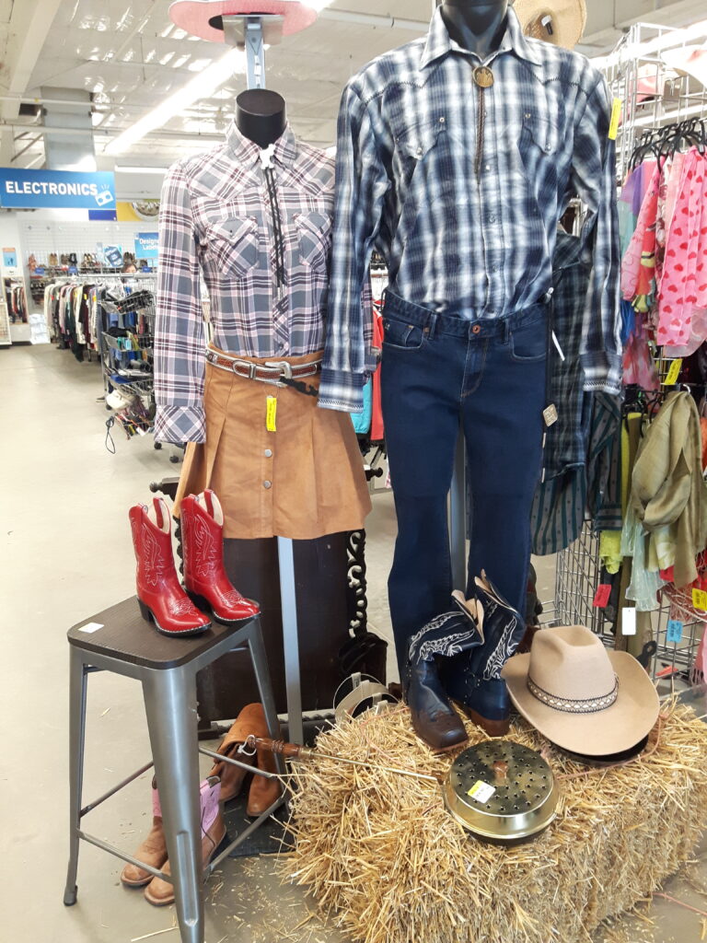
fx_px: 844
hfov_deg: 45.4
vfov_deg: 58.4
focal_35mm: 31
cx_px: 354
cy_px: 472
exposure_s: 1/25
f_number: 1.9
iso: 200
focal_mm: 3.7
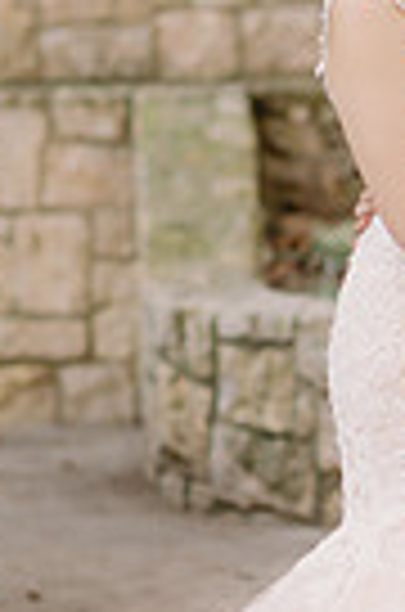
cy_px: 248
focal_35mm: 281
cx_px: 497
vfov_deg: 7.3
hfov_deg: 4.8
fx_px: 4766
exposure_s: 1/400
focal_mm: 85
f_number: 2.2
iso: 500
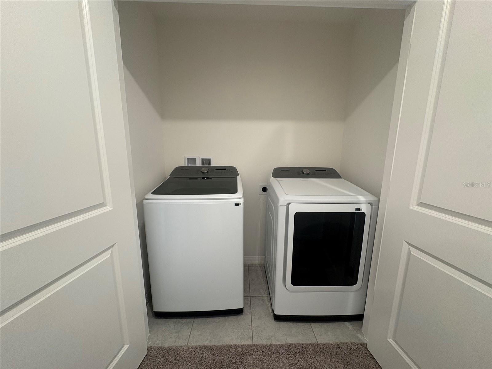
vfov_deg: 85.7
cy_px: 184
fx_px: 199
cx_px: 246
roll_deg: +0.0
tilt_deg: -9.5
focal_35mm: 14
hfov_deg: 102.1
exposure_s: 1/60
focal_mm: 2.22
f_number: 2.2
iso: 125
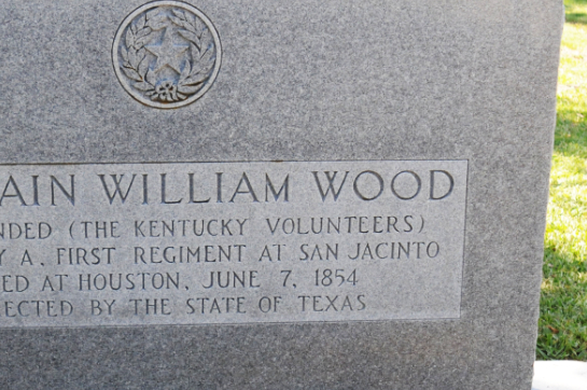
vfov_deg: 17.6
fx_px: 1254
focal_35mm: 77
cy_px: 261
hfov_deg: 26.2
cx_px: 188
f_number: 6.3
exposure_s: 1/640
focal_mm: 28
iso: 800
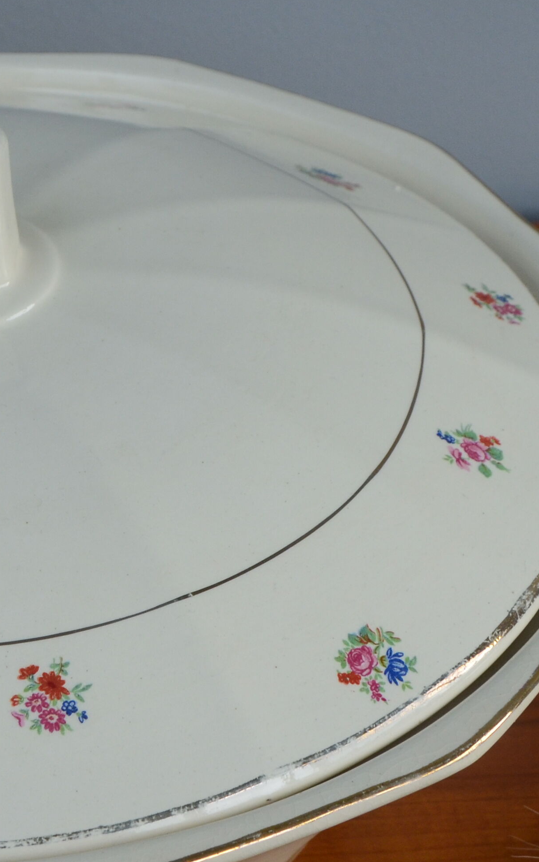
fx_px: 3078
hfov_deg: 9.9
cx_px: 15
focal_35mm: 131
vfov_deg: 15.9
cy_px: 496
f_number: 10
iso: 400
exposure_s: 1/60
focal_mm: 34
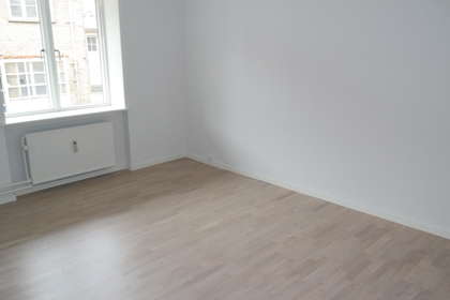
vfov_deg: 43.6
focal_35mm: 30
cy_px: 150
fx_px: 375
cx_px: 225
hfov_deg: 61.9
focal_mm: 20
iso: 400
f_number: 4.5
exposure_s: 1/40
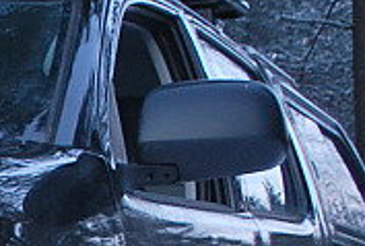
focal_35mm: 164
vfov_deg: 8.2
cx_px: -396
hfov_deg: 11.2
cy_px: 421
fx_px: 1667
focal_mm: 20
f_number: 3.8
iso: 640
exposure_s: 1/30
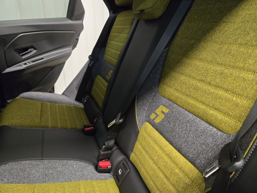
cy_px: 96
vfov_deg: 58.9
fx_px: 171
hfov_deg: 73.9
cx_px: 128
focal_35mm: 23
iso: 1000
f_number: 1.8
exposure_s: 1/100
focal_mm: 5.4
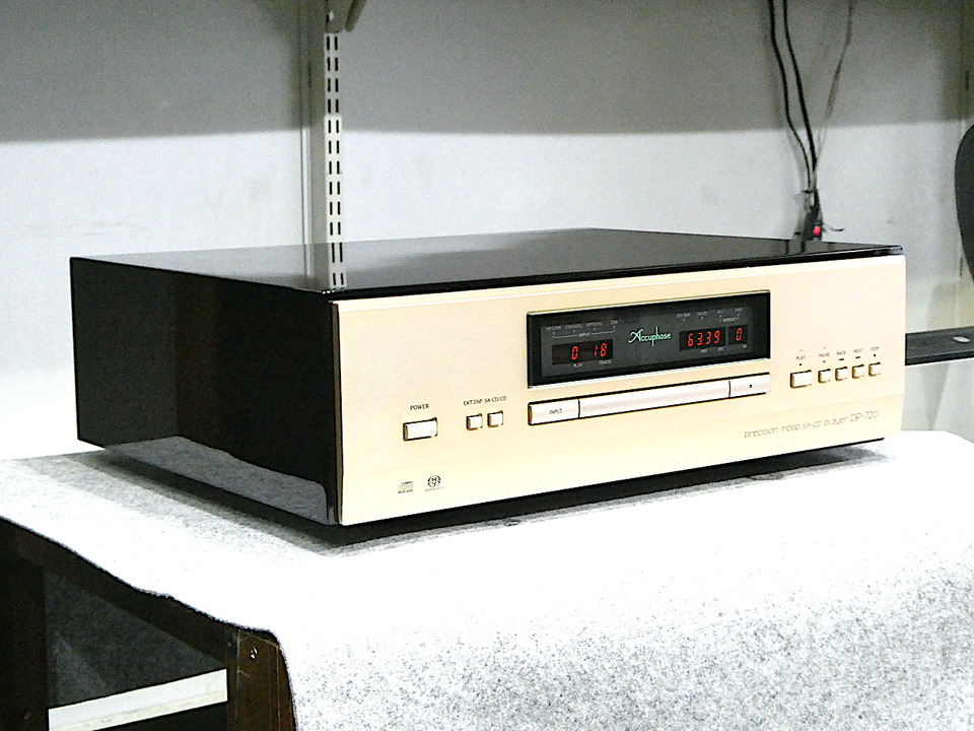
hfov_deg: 31.7
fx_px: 1716
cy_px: 366
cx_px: 487
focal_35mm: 61
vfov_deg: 24.0
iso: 1600
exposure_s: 1/80
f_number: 4.3
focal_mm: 10.9
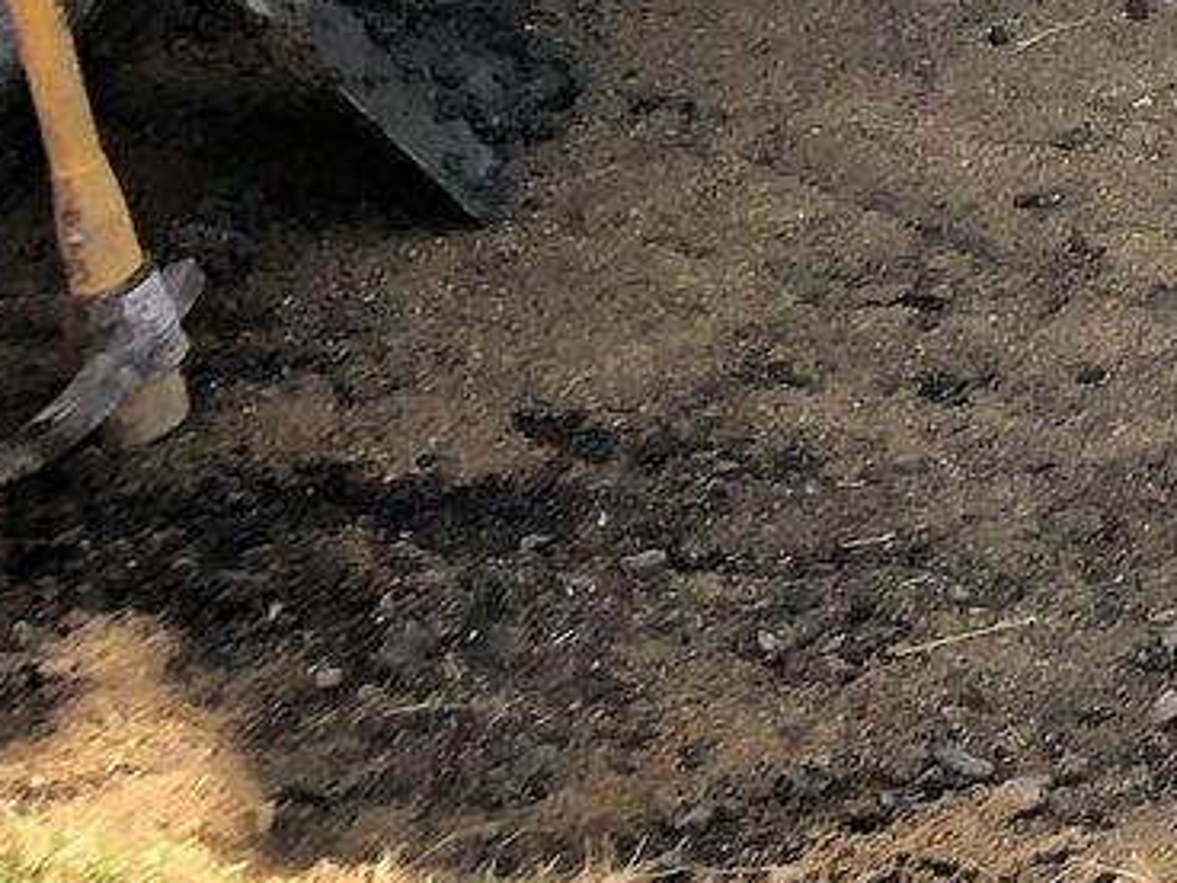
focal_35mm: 146
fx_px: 4964
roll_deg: -1.9
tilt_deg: -13.9
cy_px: -912
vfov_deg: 9.5
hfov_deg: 12.2
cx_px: 2229
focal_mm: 3.99
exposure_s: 1/120
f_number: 1.8
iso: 20
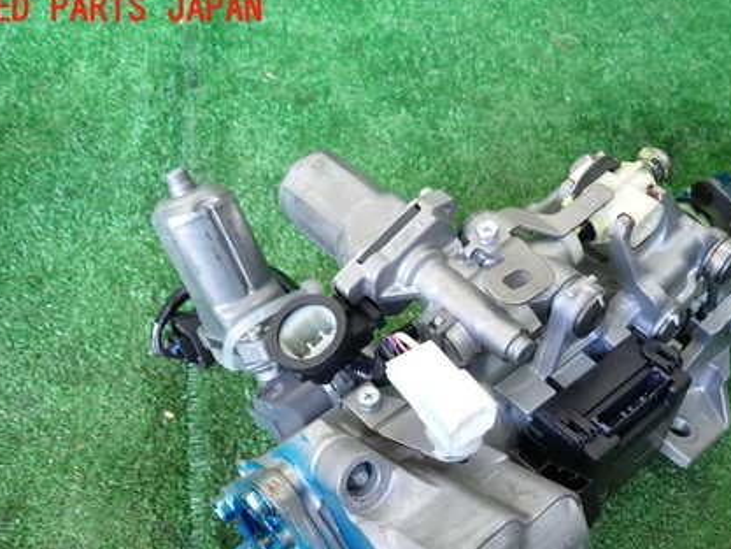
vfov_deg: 39.0
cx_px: 470
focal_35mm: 36
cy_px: 382
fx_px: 760
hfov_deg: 50.7
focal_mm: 4.5
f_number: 2
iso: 200
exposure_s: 1/40
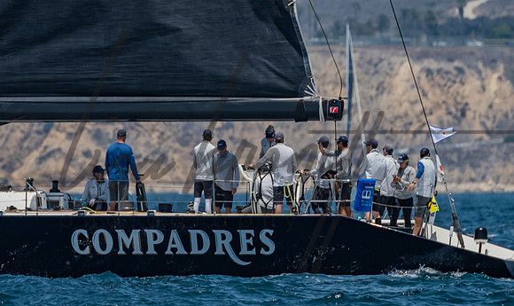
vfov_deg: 1.4
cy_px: 120
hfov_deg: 2.4
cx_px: 199
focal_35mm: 892
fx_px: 12326
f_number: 5.6
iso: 320
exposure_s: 1/1600
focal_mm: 400
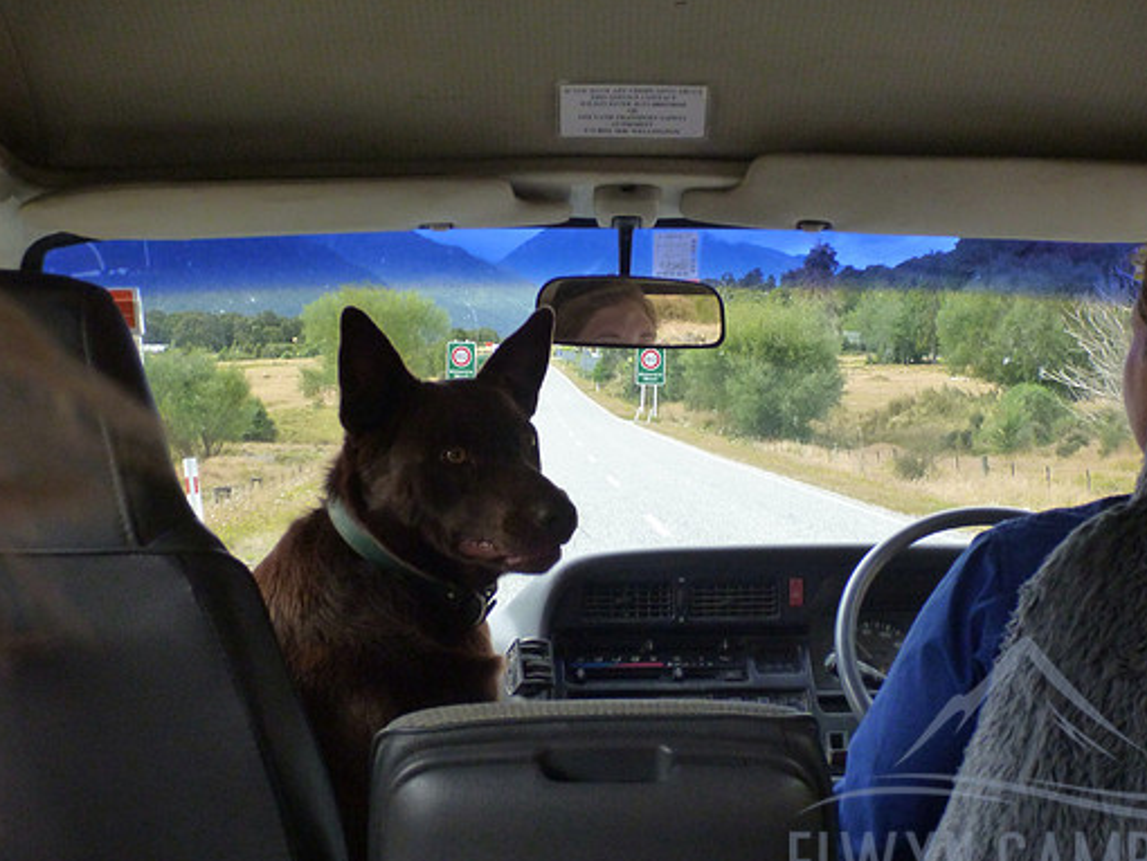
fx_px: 1658
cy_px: 448
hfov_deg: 38.1
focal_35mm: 50
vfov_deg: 29.1
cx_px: 627
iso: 400
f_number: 4.3
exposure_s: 1/250
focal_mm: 7.8
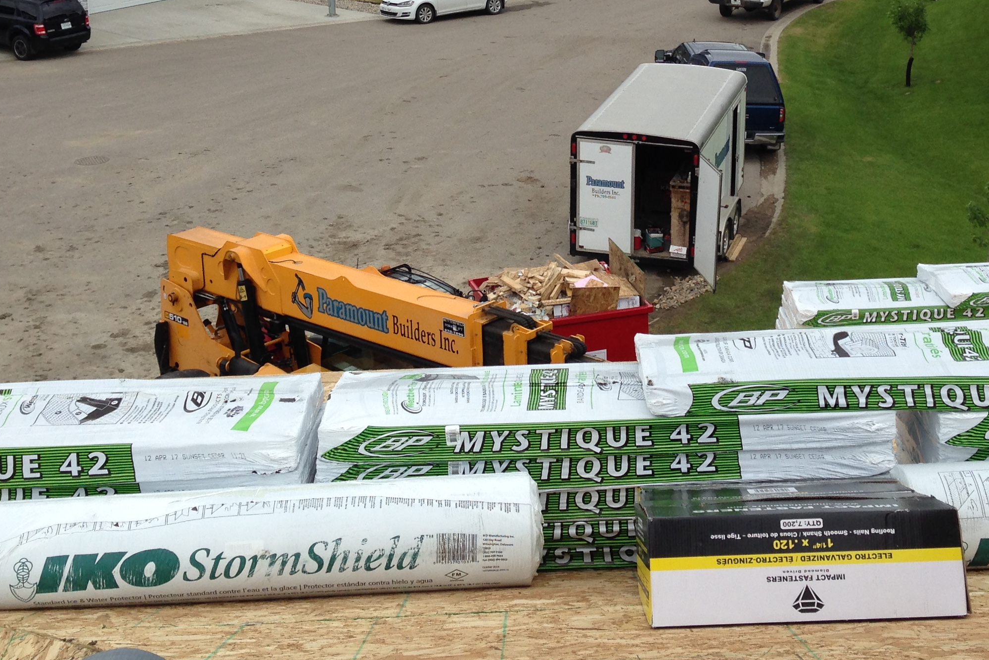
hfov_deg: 35.4
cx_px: 618
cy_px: 82
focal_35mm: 56
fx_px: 1539
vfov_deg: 23.6
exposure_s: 1/786
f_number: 2.4
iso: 50
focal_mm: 4.12
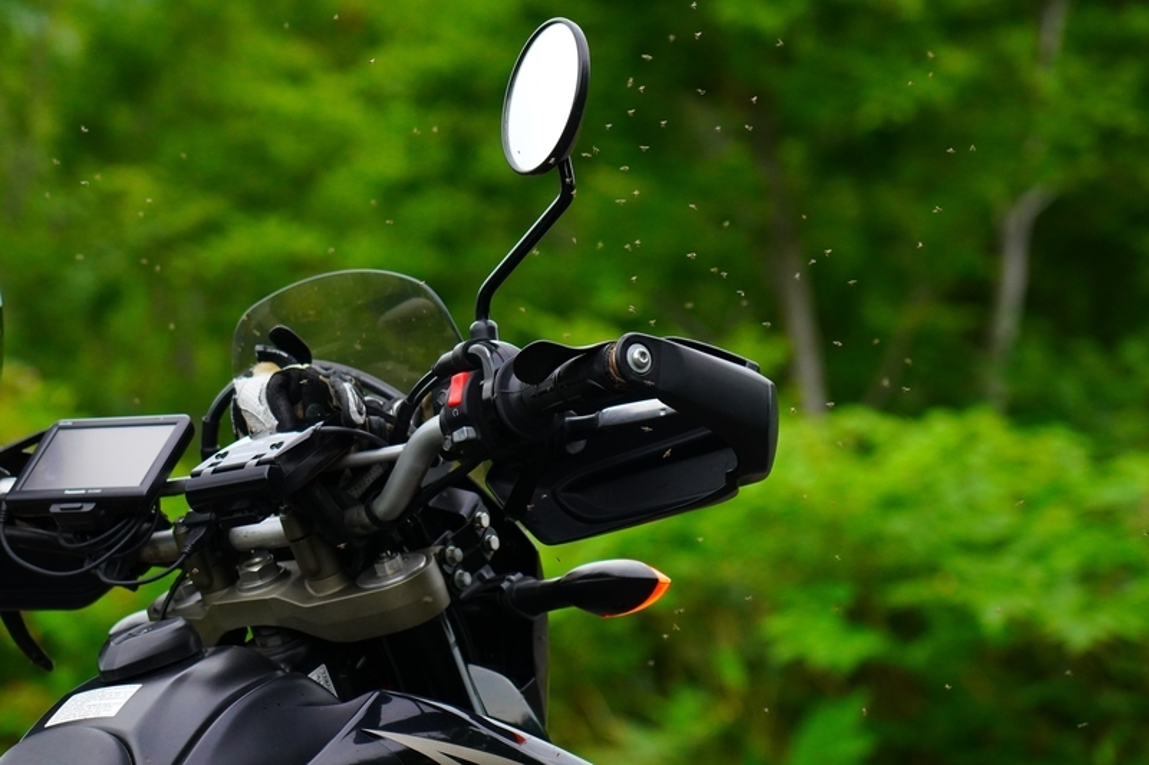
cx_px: 574
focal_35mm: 105
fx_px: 3350
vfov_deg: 13.0
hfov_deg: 19.5
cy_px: 382
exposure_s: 1/1250
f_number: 4
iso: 1250
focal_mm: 105
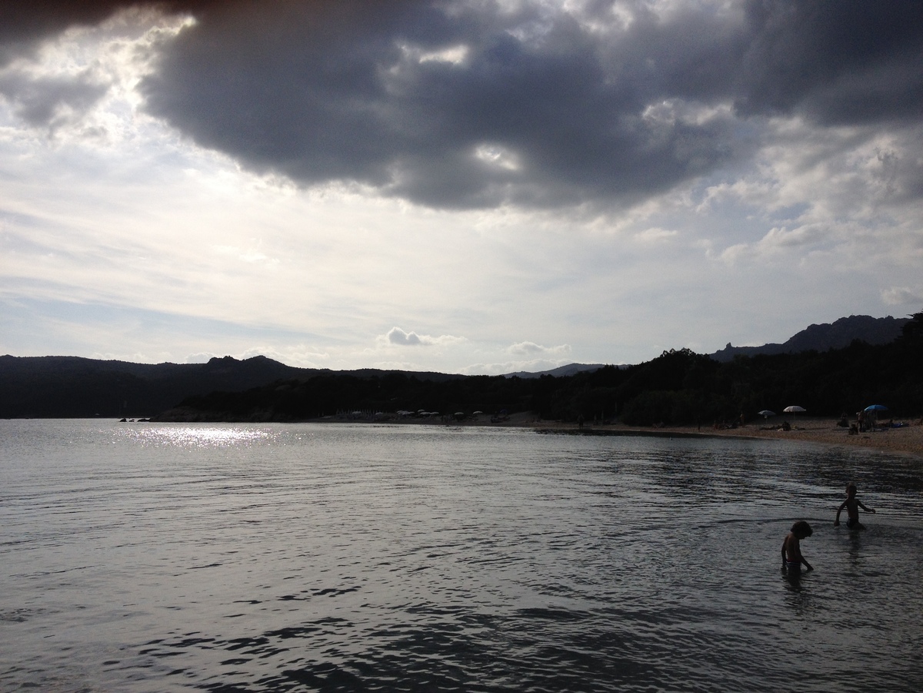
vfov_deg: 40.7
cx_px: 462
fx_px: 933
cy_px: 346
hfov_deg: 52.6
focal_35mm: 35
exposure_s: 1/7937
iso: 50
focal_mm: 4.28
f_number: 2.4
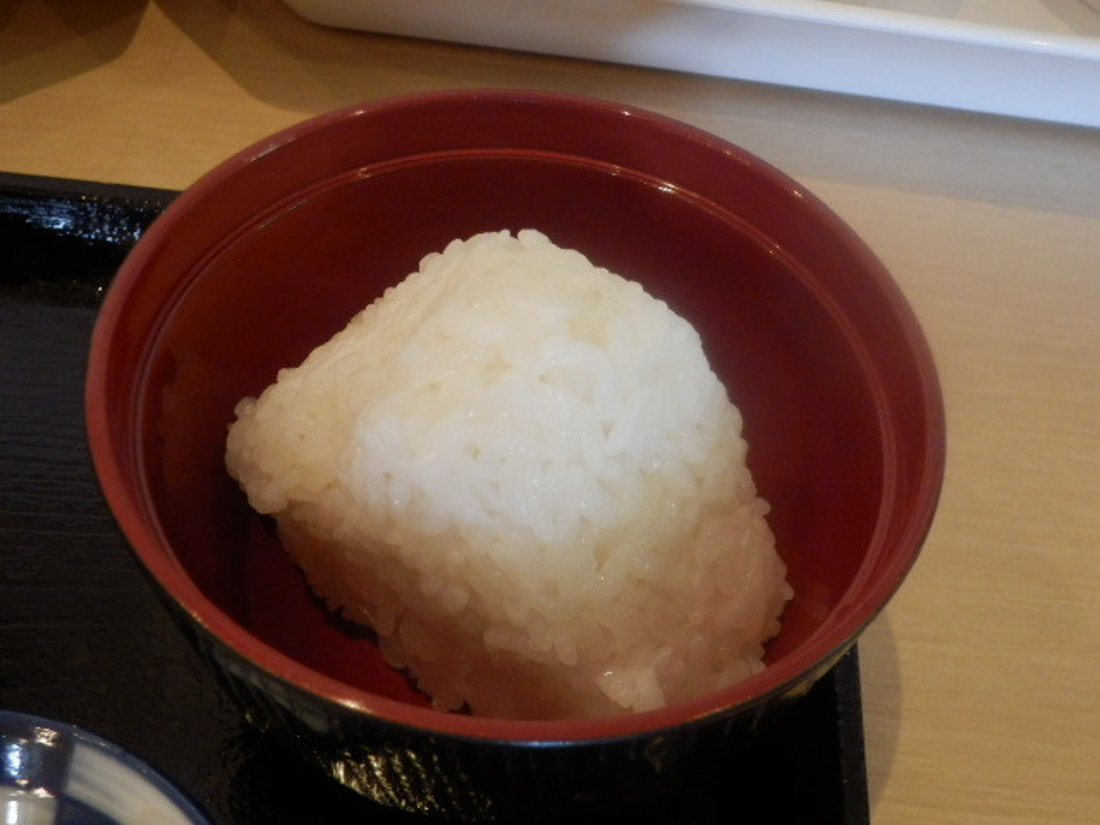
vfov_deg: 32.9
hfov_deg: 42.9
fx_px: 1398
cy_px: 412
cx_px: 550
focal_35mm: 44
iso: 640
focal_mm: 7.9
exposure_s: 1/40
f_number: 4.2
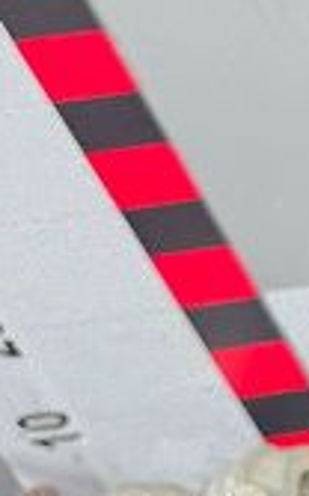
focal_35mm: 175
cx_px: 1708
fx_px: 2364
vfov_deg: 11.6
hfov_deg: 5.2
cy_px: -190
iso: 640
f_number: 1.7
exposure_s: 1/100
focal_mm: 6.3
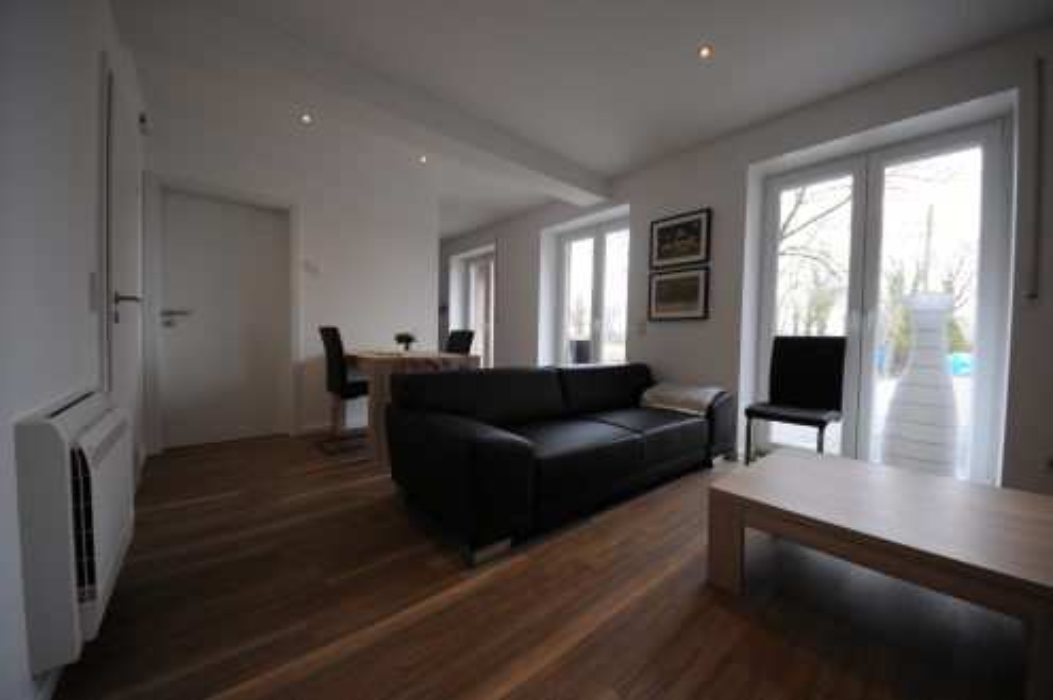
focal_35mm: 12
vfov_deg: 89.9
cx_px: 526
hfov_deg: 112.7
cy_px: 350
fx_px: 351
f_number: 8
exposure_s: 1/30
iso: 400
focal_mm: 8
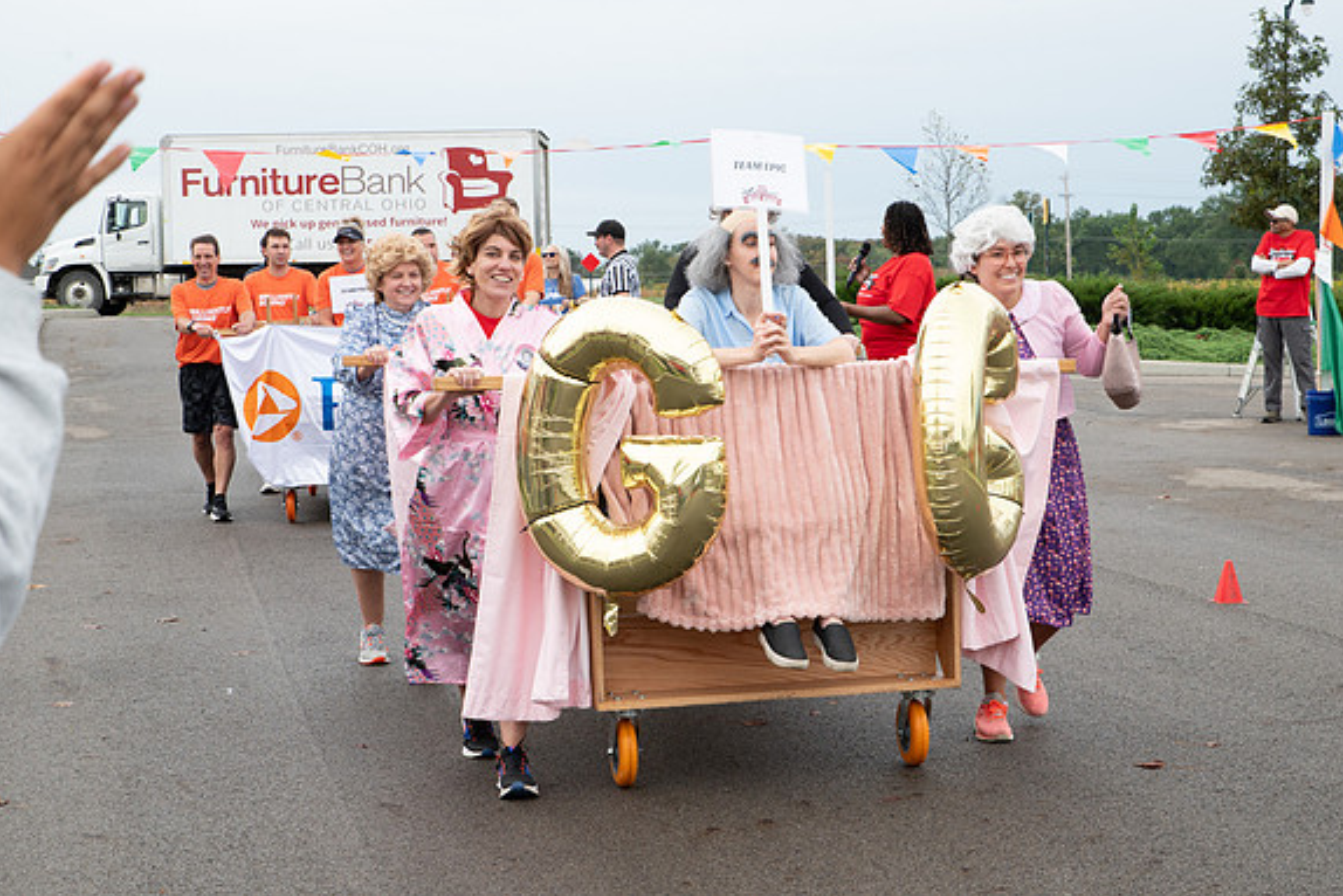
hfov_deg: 27.3
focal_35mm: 74
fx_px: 2761
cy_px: 432
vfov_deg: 18.4
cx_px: 719
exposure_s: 1/200
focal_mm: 60
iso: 640
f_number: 10
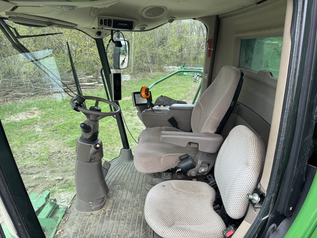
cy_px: 119
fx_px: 220
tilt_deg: -17.0
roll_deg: -1.4
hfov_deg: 71.6
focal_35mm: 24
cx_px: 158
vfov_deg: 56.8
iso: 80
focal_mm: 6.76
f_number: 1.78
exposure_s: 1/678
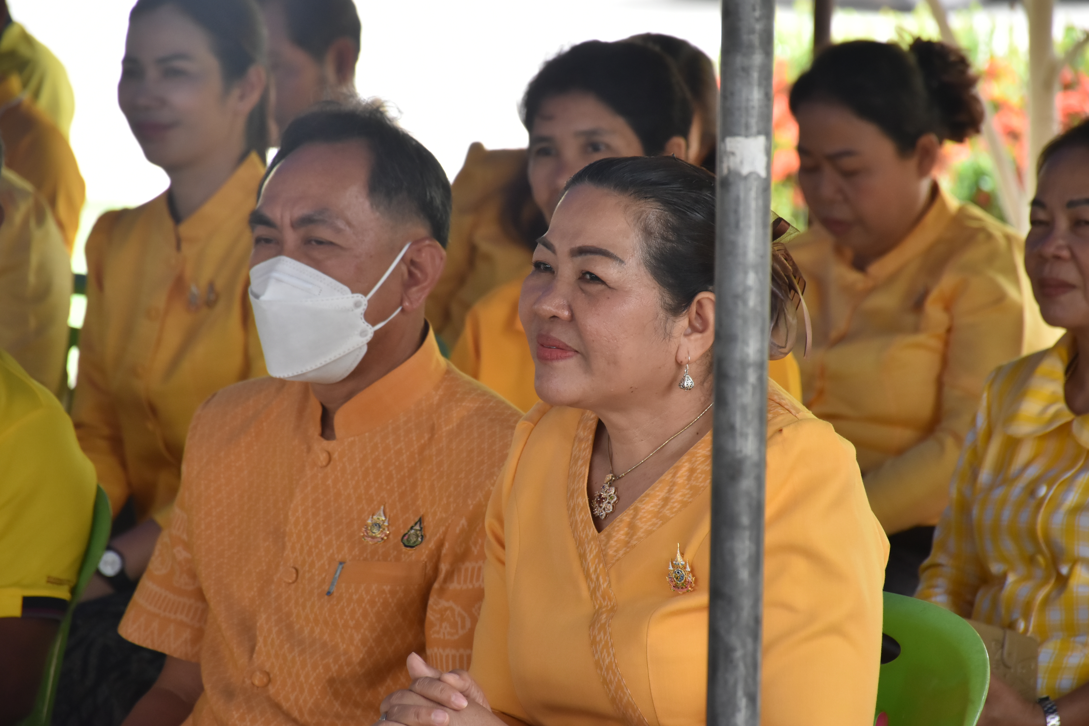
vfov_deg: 6.5
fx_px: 6352
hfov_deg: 9.8
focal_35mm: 210
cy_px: 363
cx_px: 544
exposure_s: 1/250
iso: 800
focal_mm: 140
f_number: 5.6
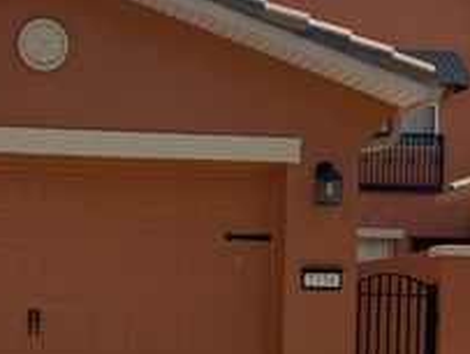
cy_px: 322
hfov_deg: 31.5
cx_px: 69
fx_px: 802
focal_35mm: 59
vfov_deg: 24.2
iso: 23
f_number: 1.68
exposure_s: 1/1727
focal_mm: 6.9
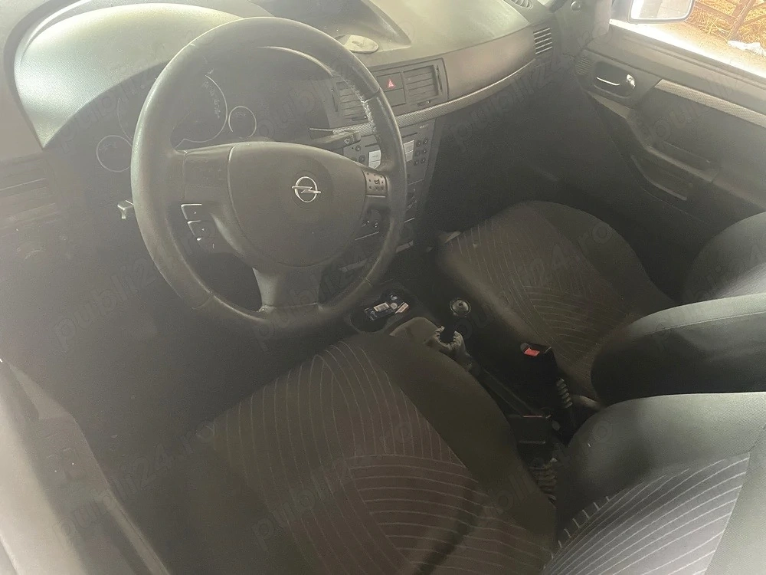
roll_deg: -15.9
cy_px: 288
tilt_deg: -44.2
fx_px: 575
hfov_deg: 67.3
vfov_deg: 53.1
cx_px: 383
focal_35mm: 26
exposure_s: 1/30
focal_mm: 4.2
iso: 800
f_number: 1.6
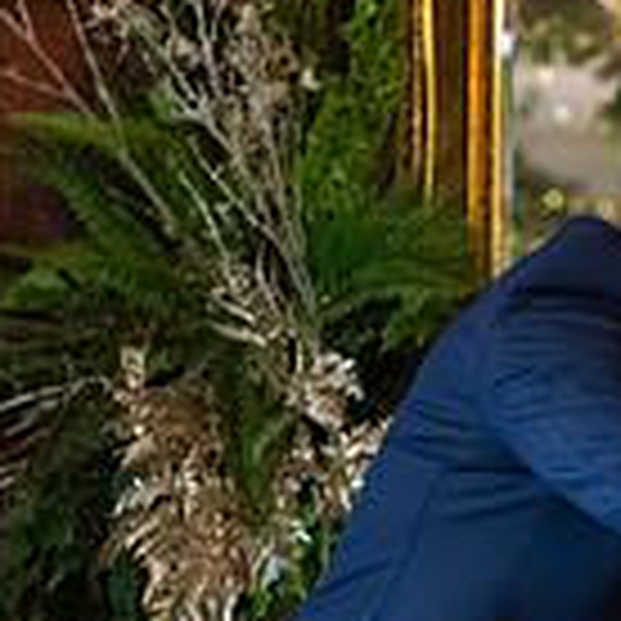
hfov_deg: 7.0
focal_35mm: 250
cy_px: 479
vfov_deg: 7.0
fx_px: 5074
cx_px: 756
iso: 1000
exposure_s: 1/160
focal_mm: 70
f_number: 3.5
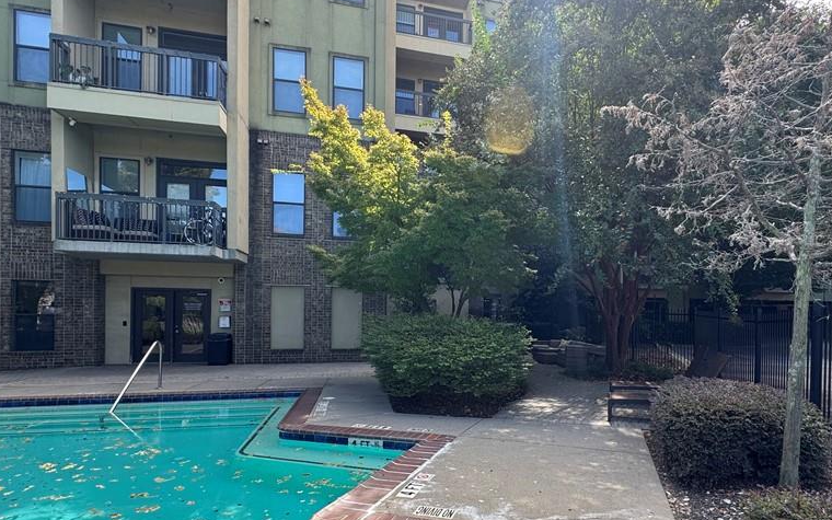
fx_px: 453
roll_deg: -1.2
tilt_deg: +0.7
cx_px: 481
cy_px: 315
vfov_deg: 59.1
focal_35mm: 20
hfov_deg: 84.4
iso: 40
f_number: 2.2
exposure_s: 1/293
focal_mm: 2.22
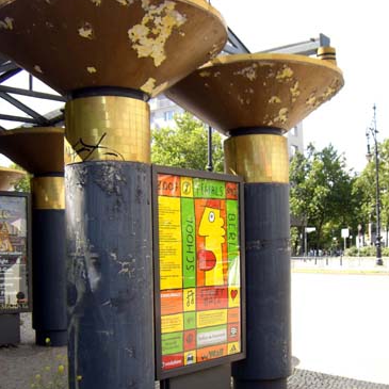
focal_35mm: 46
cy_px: 232
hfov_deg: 36.8
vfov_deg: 36.7
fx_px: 585
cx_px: 199
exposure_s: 1/320
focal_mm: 6.2
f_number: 2.7
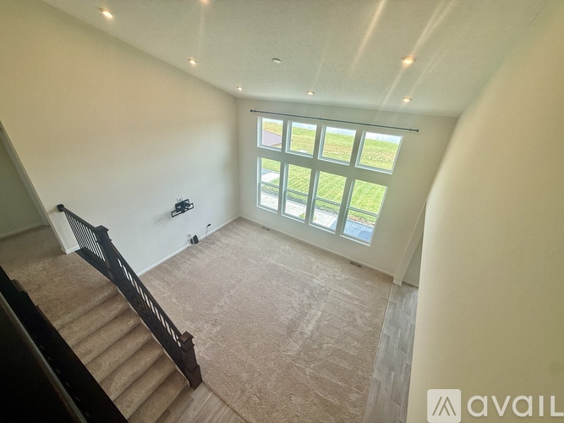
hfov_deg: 102.1
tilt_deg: -27.8
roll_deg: -3.9
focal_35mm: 14
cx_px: 282
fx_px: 228
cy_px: 212
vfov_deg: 85.7
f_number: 2.2
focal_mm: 2.22
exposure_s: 1/238
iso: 50
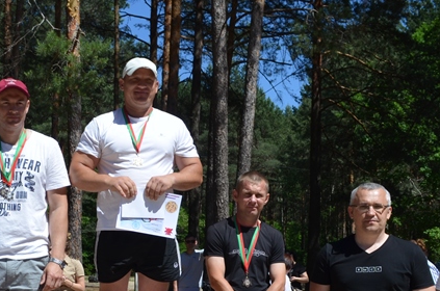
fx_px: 768
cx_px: 89
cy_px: 254
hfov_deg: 31.2
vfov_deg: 21.1
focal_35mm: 63
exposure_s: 1/320
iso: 100
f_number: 9
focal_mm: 18
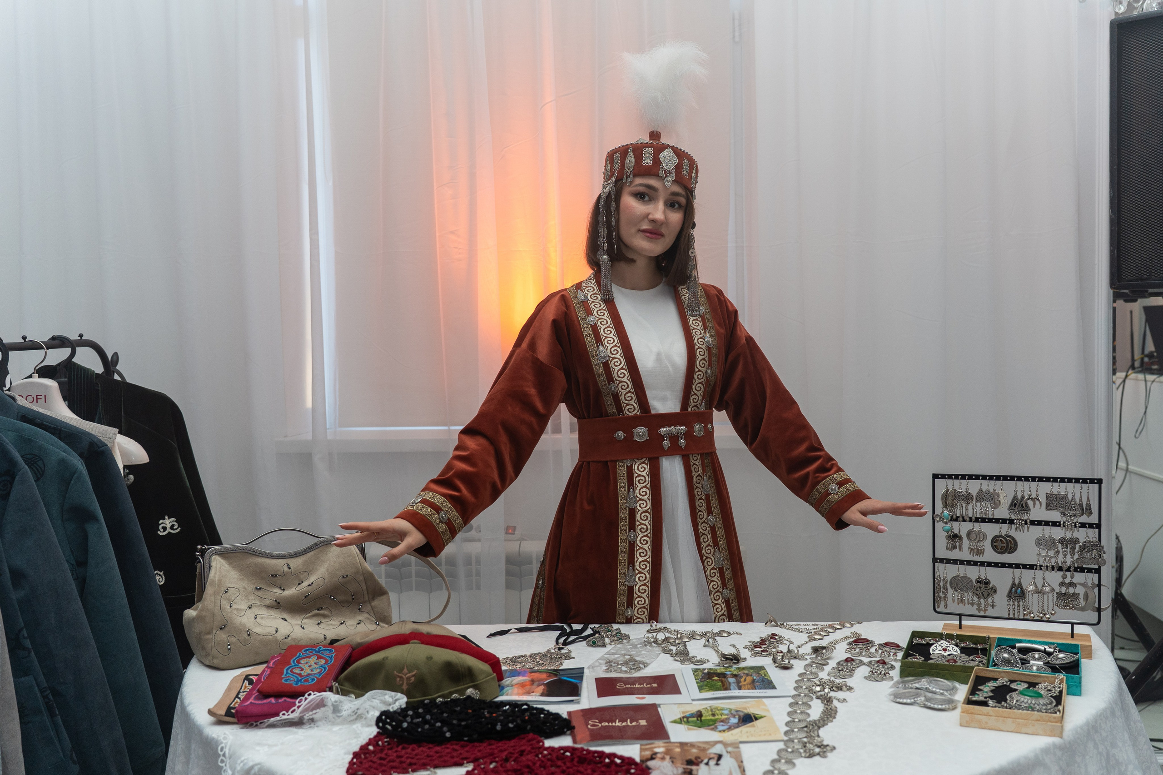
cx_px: 644
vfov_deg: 42.2
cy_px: 386
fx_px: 1003
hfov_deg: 60.0
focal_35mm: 31
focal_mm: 28
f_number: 3.5
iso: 640
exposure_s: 1/200
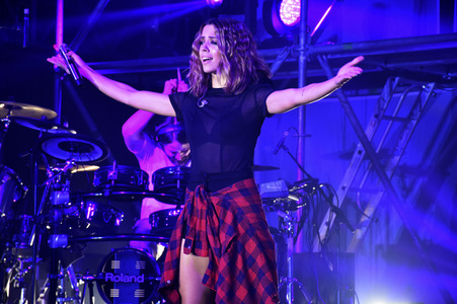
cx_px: 228
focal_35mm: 183
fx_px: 2321
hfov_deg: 11.2
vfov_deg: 7.5
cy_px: 152
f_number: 5.6
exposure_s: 1/100
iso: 1600
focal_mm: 122
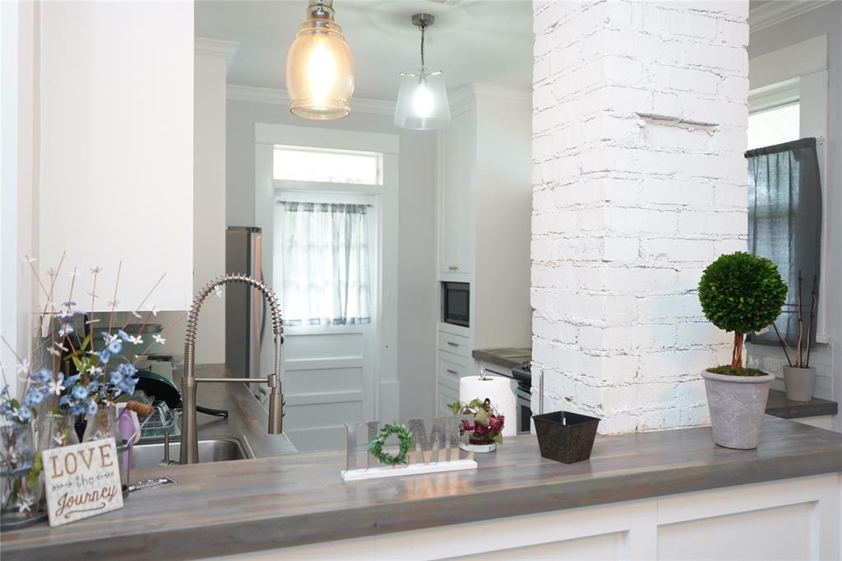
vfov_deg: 46.4
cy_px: 280
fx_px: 655
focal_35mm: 28
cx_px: 421
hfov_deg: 65.5
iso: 1600
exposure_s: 1/100
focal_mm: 28
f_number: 3.5
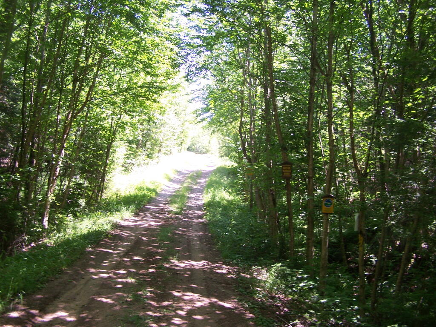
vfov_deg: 37.7
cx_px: 218
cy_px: 164
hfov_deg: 49.0
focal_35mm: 38
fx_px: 479
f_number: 2.8
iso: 80
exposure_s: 1/60
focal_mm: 6.3
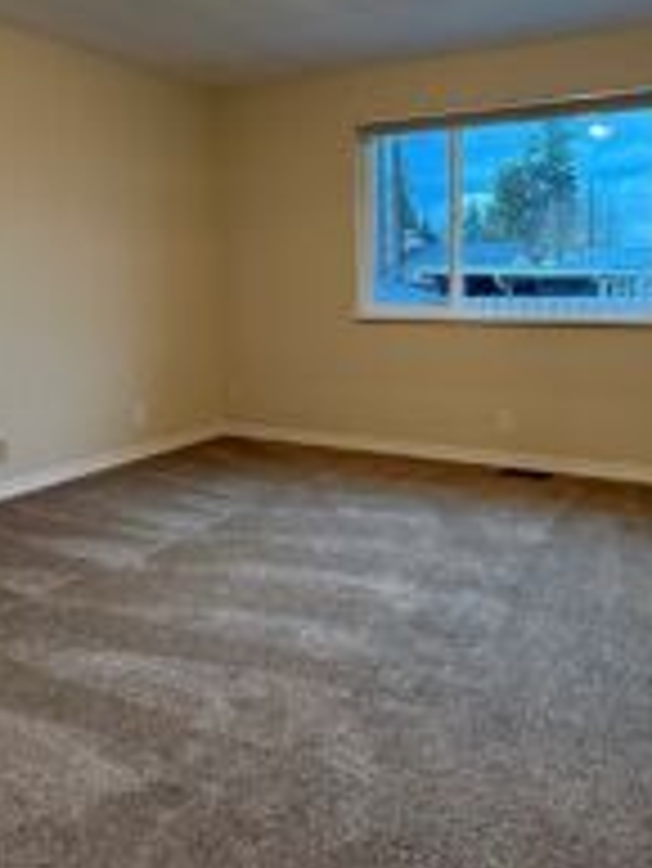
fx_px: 727
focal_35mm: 29
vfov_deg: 60.8
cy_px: 328
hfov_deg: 47.3
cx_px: 445
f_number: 2.2
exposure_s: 1/120
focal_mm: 2.22
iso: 640
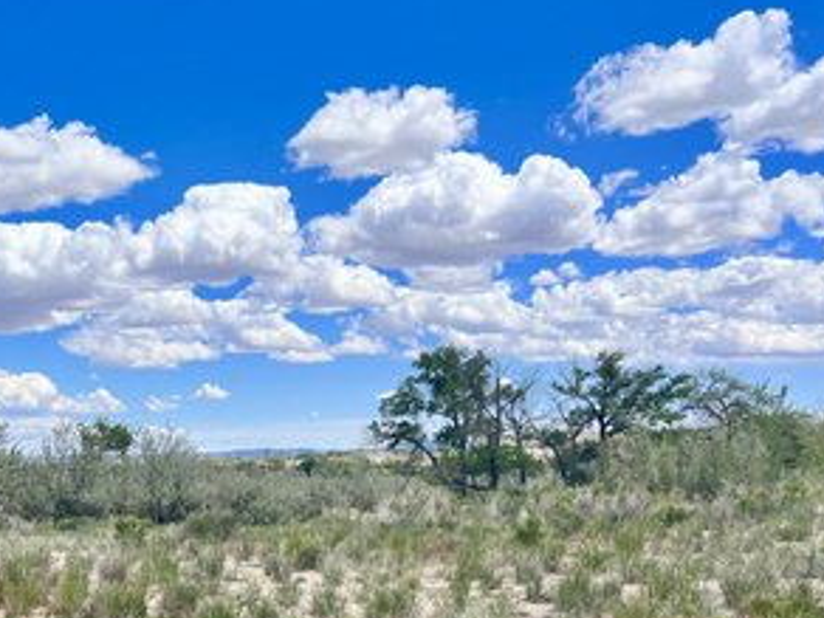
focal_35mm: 57
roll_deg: +0.6
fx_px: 1357
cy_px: 525
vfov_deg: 25.1
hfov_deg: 31.6
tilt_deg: -4.6
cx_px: 28
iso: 50
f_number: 1.5
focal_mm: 5.7
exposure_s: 1/6579
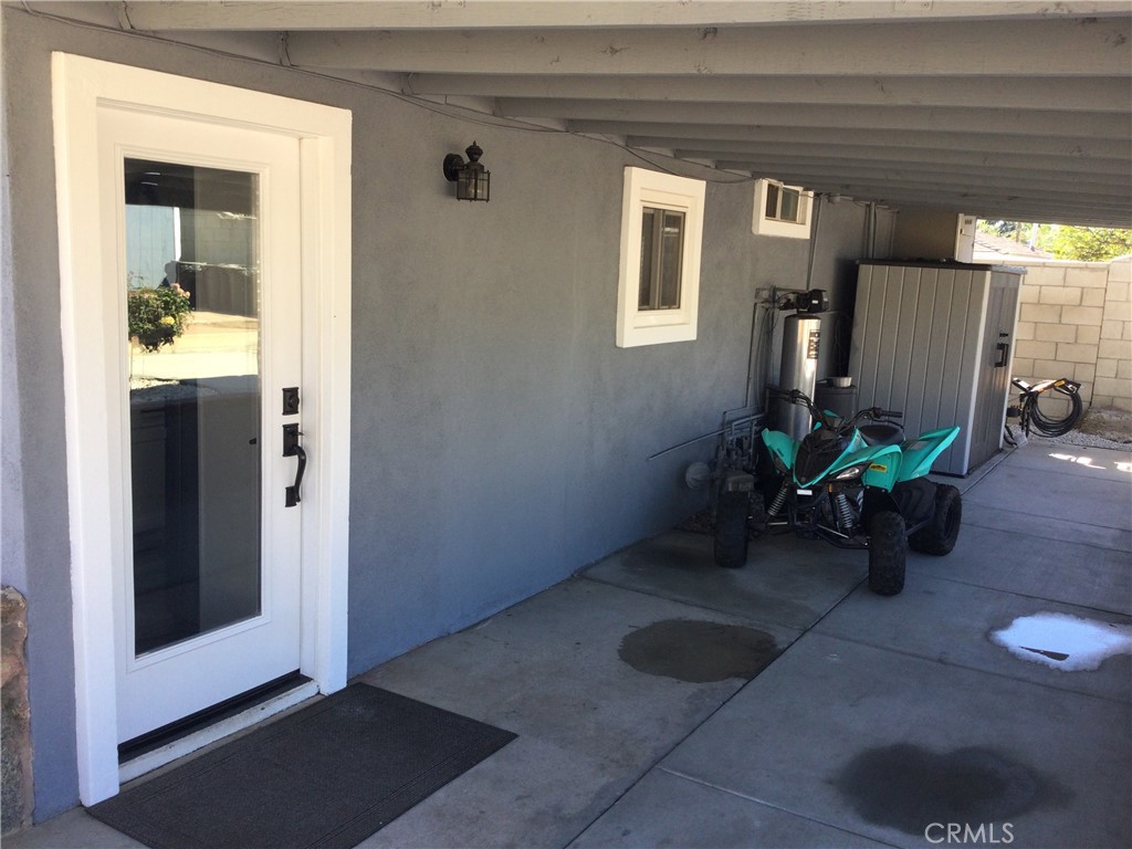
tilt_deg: -11.7
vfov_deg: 45.4
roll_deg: -3.5
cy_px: 424
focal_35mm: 31
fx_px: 1014
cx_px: 566
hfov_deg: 58.4
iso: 25
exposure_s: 1/120
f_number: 2.4
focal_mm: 3.3
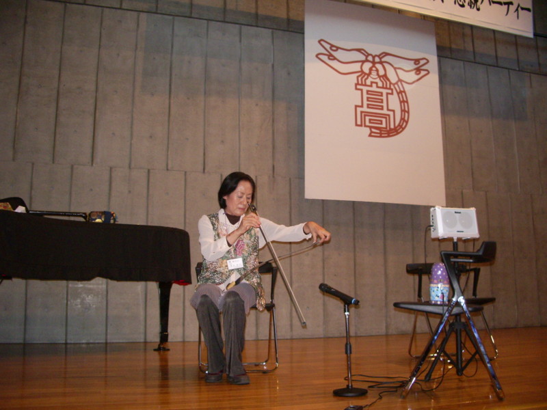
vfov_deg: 40.7
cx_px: 274
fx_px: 553
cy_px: 205
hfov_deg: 52.6
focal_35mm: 35
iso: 160
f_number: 2.6
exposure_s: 1/40
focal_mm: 5.8
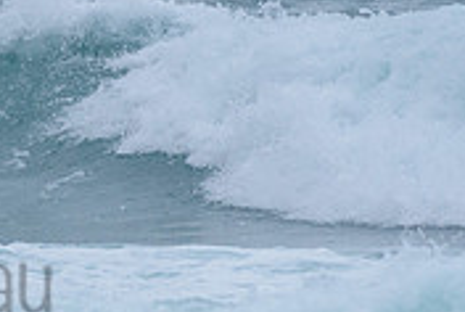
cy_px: 139
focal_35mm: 2014
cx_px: -225
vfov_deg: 0.7
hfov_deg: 1.0
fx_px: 26058
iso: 1250
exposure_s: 1/2000
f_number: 5.6
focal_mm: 500
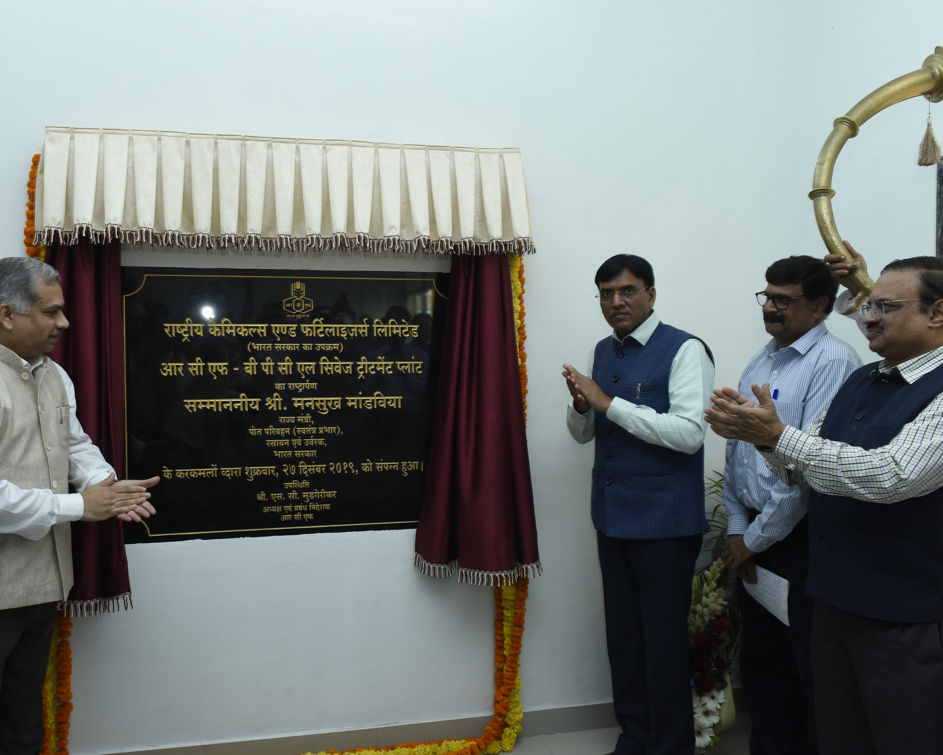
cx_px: 388
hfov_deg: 61.8
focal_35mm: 28
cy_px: 379
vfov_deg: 51.5
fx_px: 781
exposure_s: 1/100
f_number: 7.1
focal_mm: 24
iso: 1600
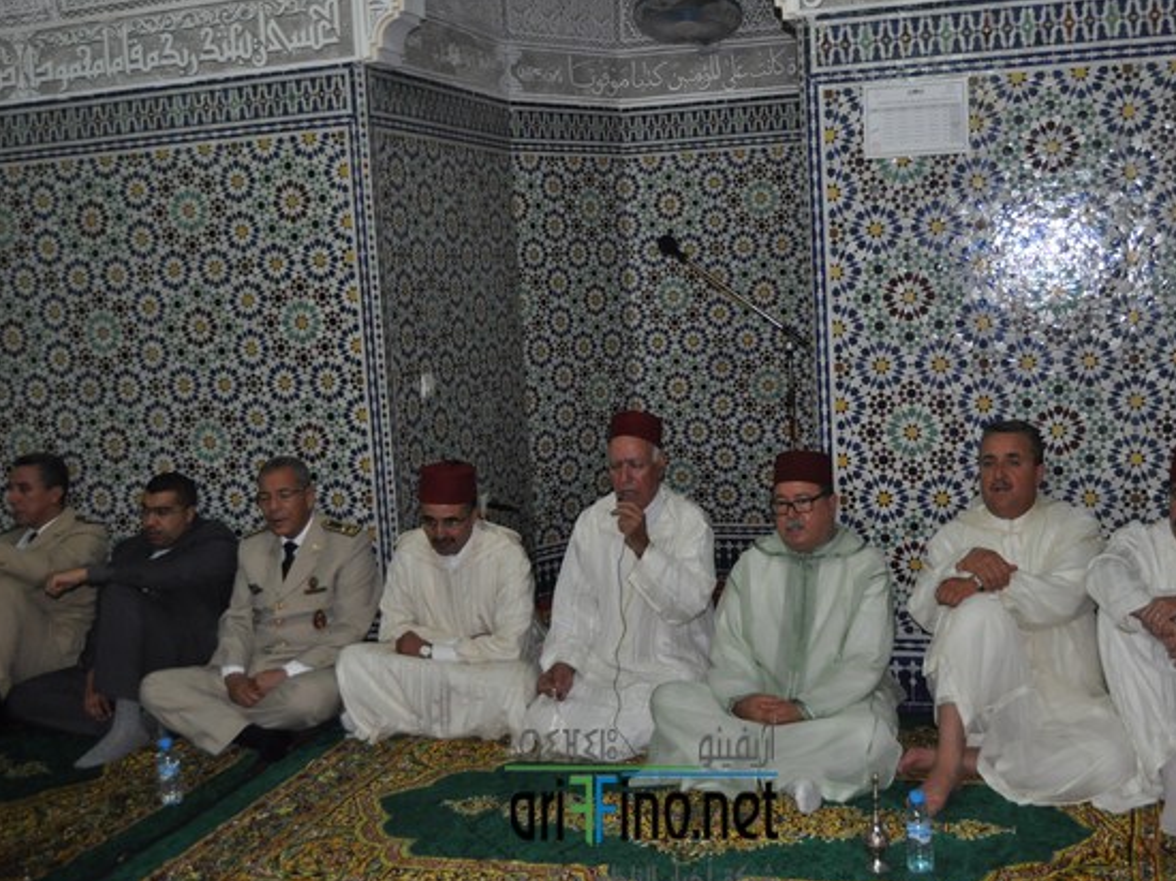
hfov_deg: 48.3
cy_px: 442
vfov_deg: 37.2
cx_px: 641
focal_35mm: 39
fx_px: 1309
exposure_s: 1/60
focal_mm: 23
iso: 800
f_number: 3.8
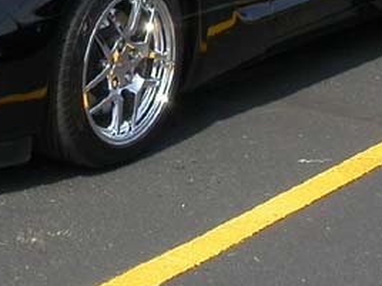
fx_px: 1600
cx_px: 70
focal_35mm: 145
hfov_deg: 13.5
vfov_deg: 10.1
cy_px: -55
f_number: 6.7
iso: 100
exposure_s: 1/246
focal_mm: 7.85
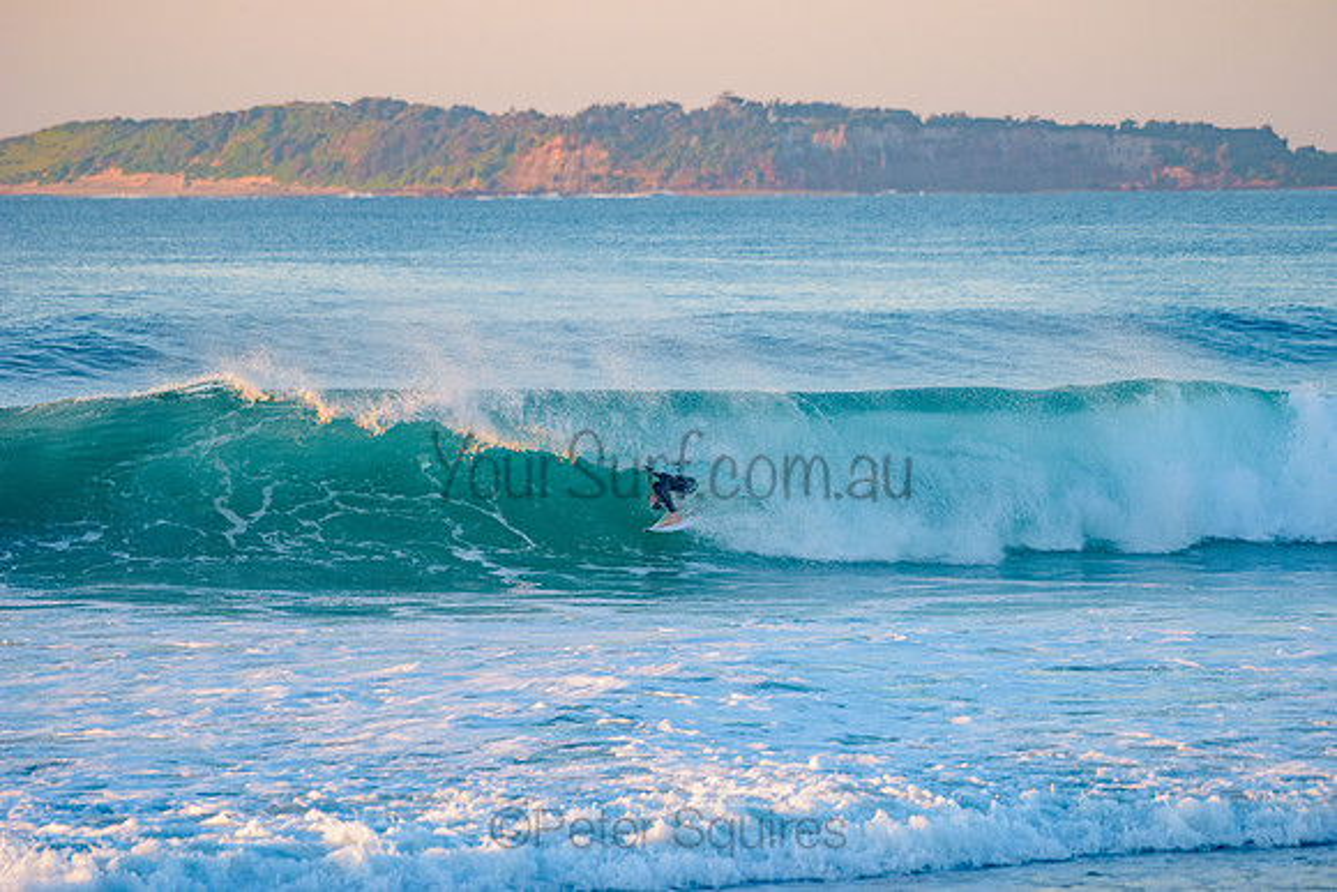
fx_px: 10401
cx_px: 668
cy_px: 446
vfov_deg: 4.9
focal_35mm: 280
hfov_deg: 7.4
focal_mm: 280
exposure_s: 1/400
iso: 280
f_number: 5.6
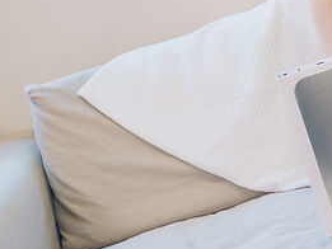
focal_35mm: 103
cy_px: 11
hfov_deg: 18.2
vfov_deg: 14.2
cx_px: 380
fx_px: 990
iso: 640
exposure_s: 1/100
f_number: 6.3
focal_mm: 29
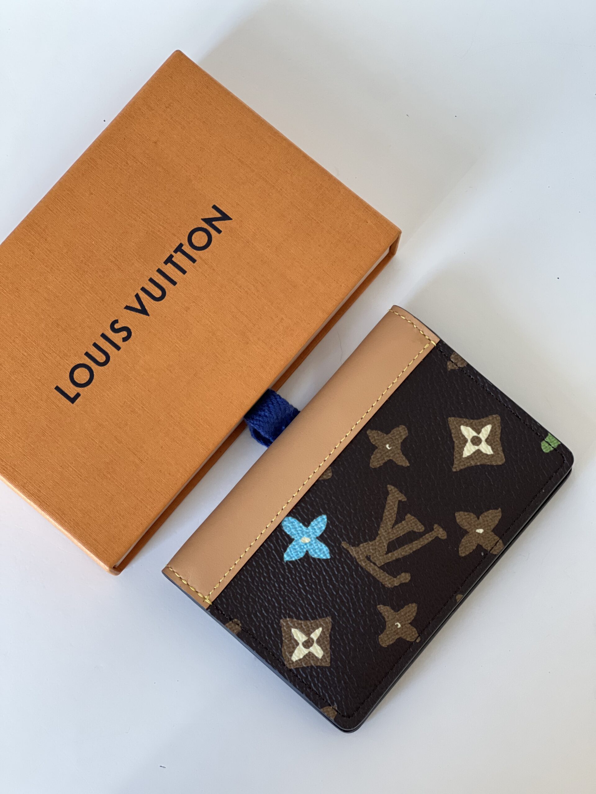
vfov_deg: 25.3
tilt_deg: -80.3
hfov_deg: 19.1
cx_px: 298
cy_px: 397
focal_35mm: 77
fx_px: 1768
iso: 320
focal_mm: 9
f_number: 2.8
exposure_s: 1/40
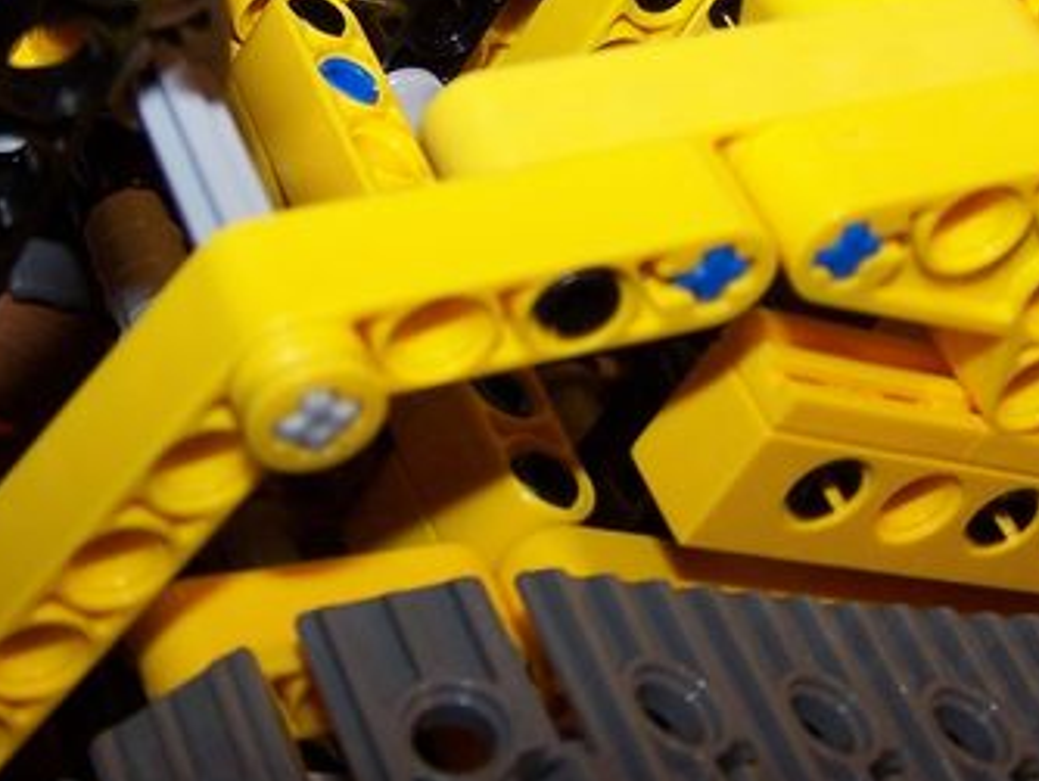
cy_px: 100
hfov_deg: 21.5
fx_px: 2733
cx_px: 460
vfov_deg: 16.1
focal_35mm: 91
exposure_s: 1/60
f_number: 2.8
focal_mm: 6.3
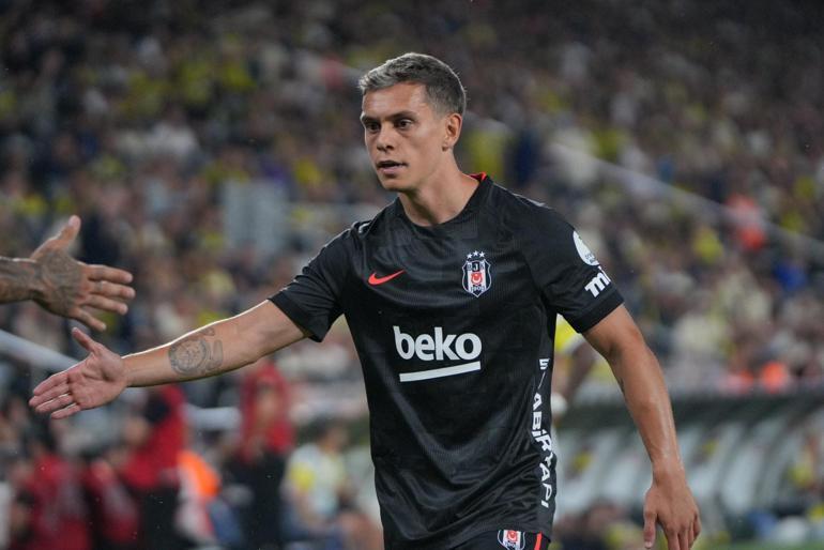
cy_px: 275
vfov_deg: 5.6
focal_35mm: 246
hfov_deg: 8.4
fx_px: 5632
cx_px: 412
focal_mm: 164
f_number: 2.8
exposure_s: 1/3200
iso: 2500
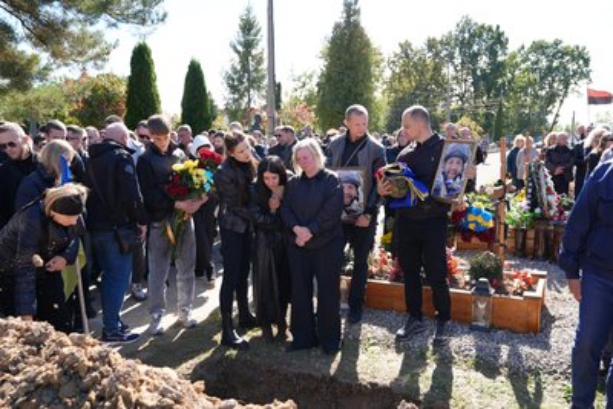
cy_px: 204
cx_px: 306
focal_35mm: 29
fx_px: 494
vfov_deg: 45.0
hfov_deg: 63.6
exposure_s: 1/250
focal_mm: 29
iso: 100
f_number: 4
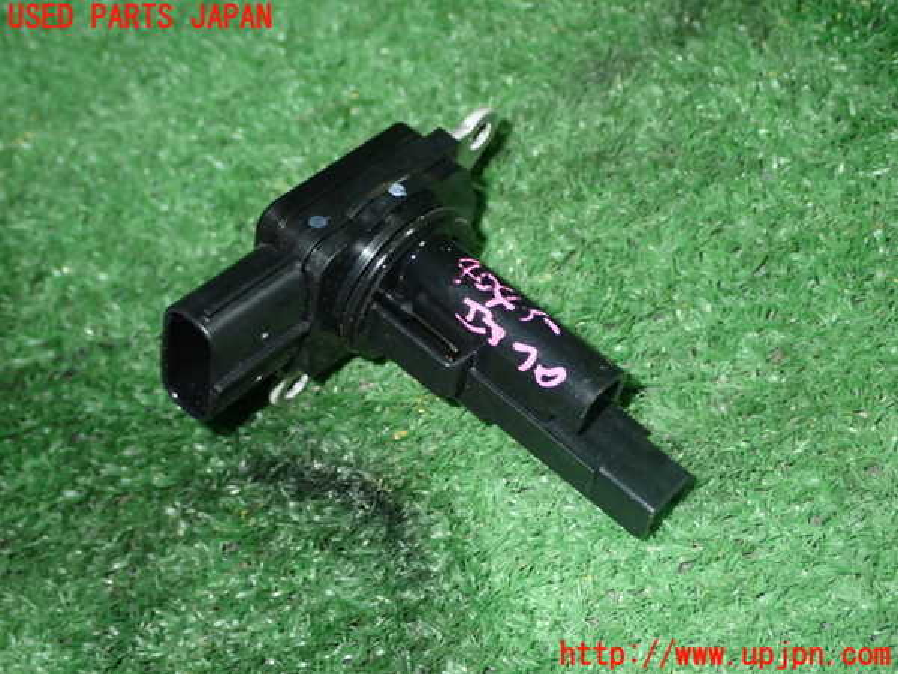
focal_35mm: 62
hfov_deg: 31.2
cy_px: 337
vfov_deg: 23.7
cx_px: 449
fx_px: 1608
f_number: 10
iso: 800
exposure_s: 1/60
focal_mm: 11.09
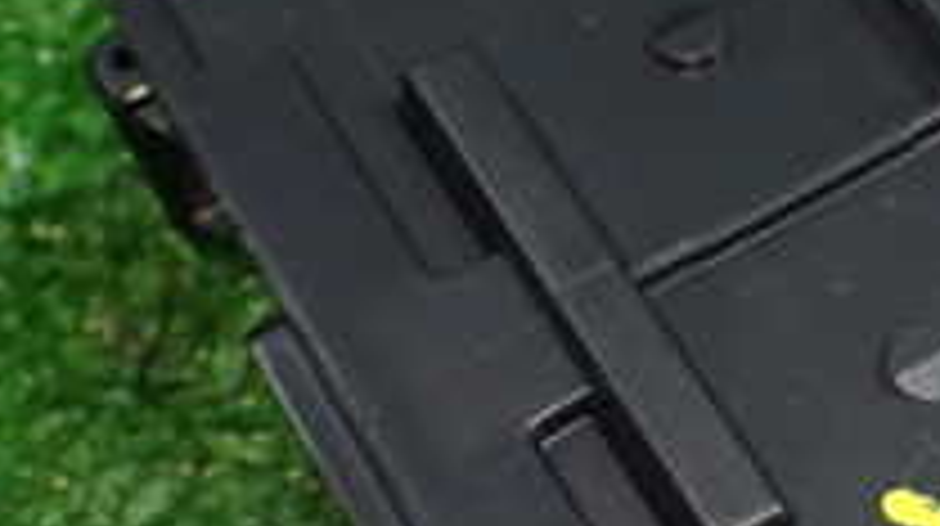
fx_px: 2340
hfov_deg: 21.7
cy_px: 373
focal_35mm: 94
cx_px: 985
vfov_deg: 12.8
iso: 640
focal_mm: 5.4
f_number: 2.3
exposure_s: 1/125
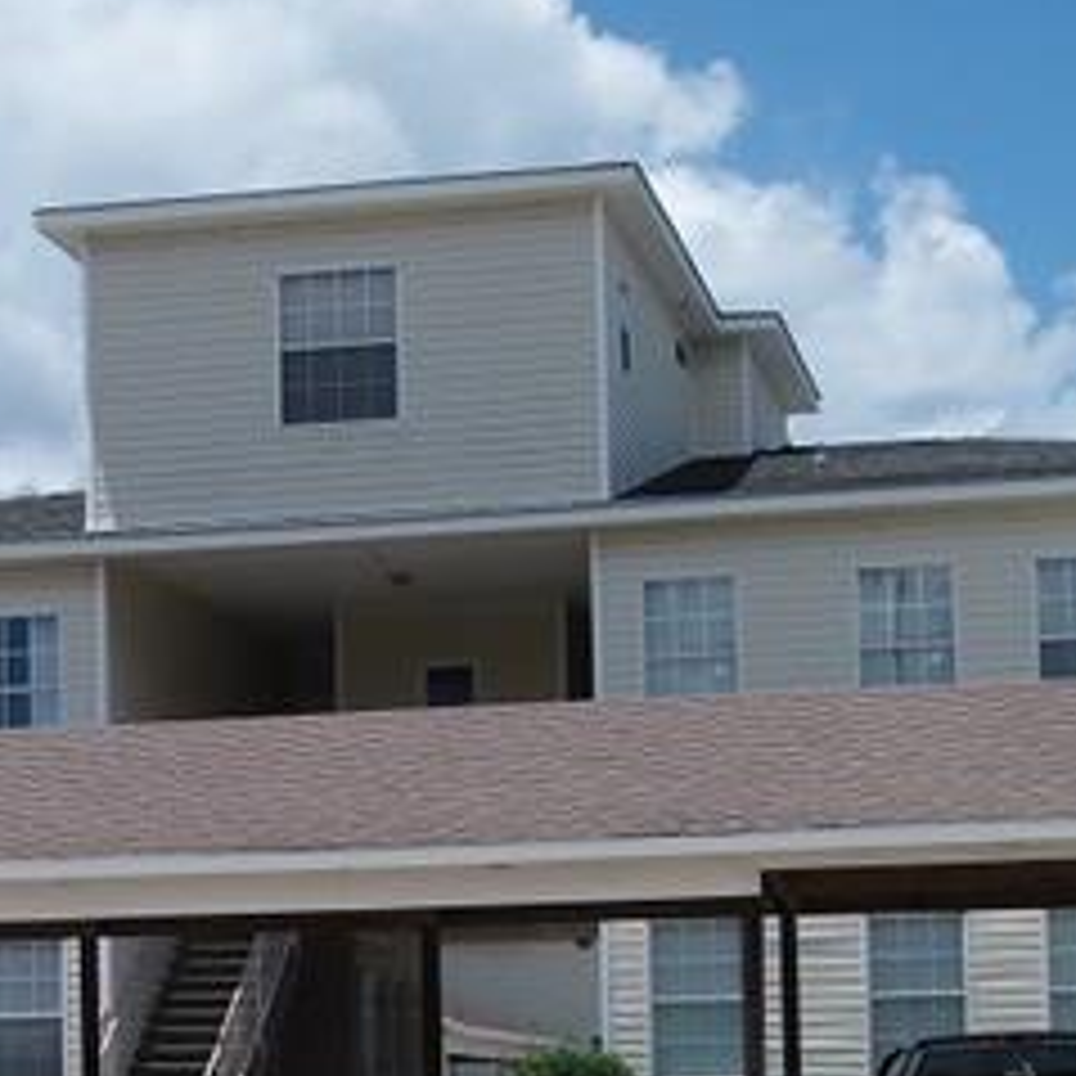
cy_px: 765
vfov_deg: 17.8
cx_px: 284
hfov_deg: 17.8
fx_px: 3411
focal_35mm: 97
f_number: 8.4
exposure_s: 1/320
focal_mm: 7.2
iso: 100
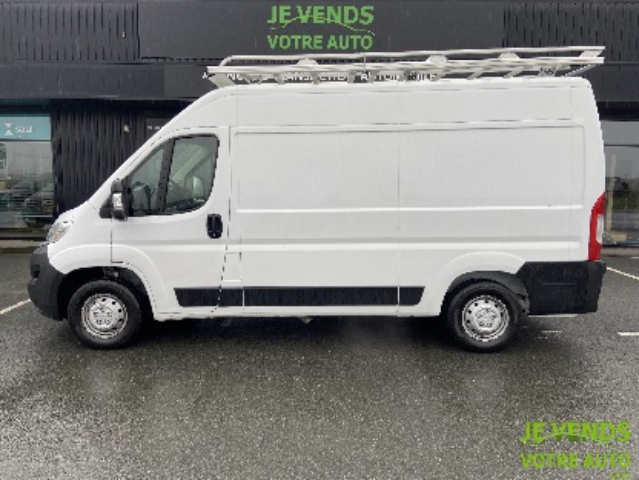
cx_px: 320
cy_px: 240
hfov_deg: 67.3
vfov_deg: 53.1
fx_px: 480
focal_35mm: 26
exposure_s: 1/175
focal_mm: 4.25
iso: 32
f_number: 1.8
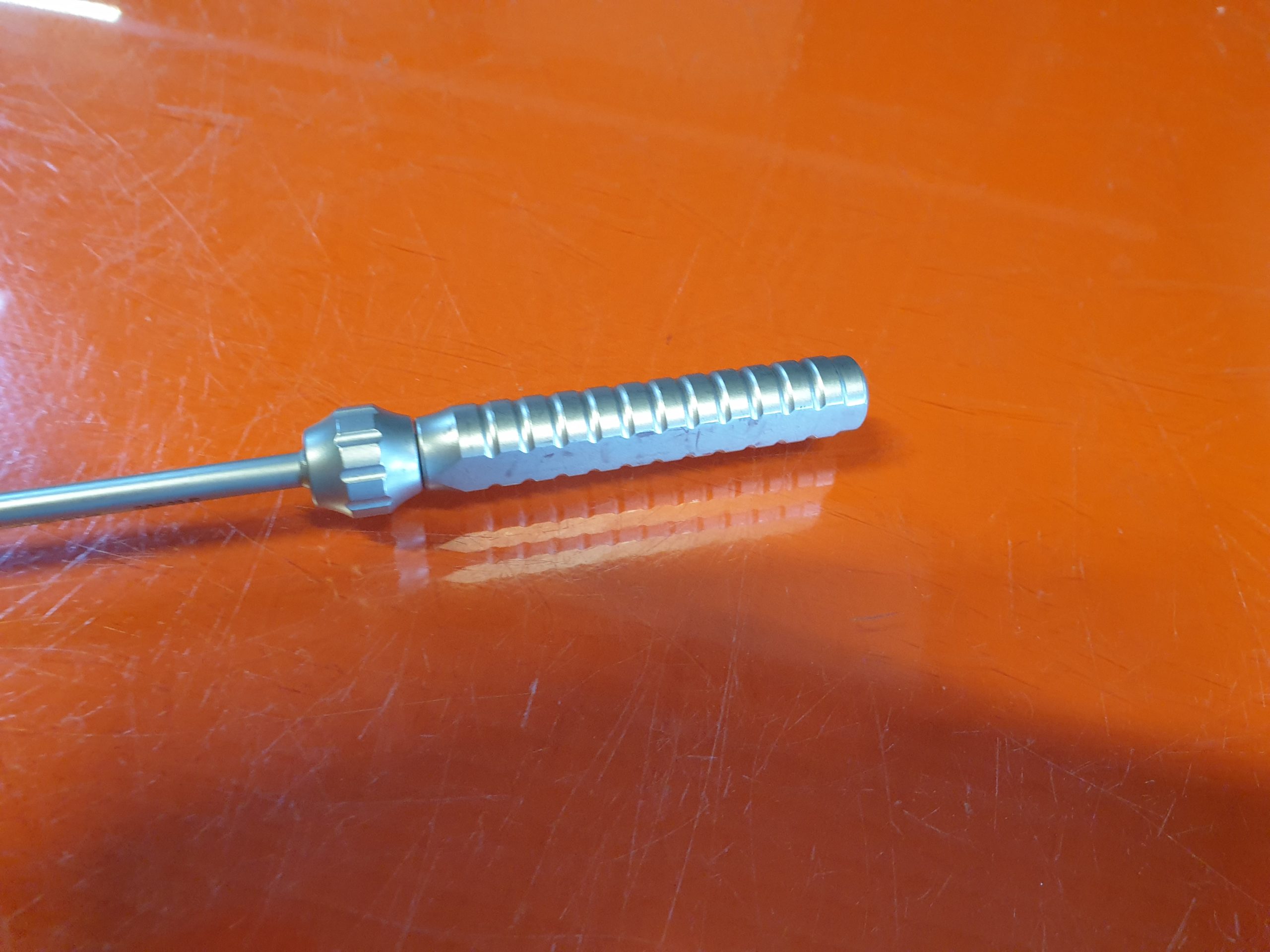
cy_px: 476
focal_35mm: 26
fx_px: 954
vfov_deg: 53.1
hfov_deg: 67.3
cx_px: 635
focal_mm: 4.3
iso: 250
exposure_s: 1/50
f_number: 2.4
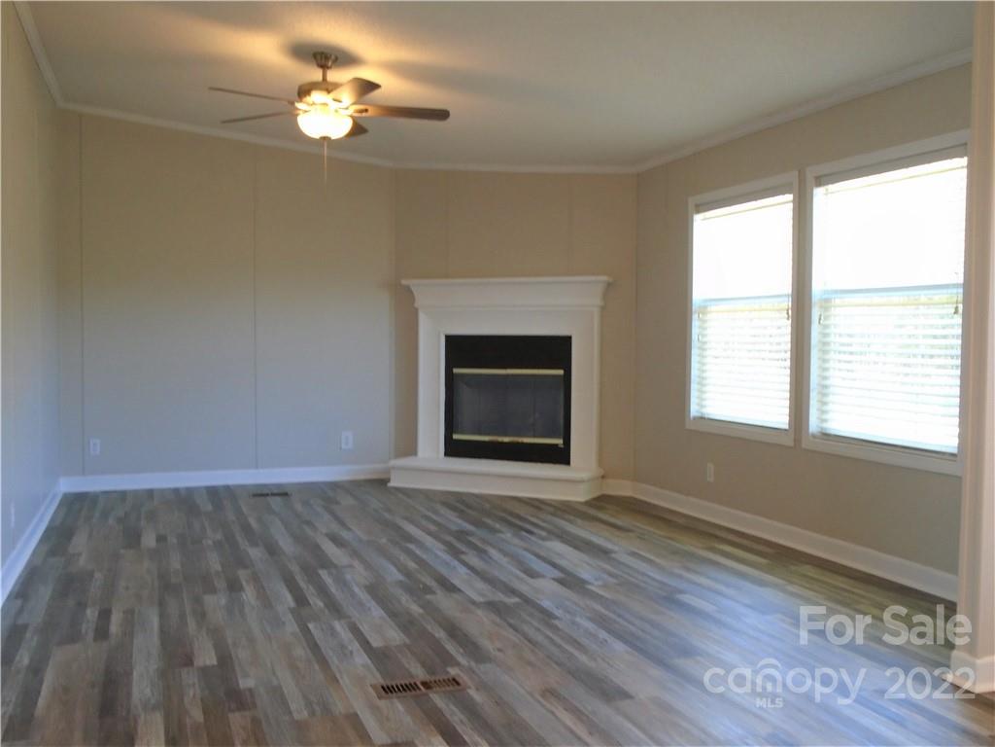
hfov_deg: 51.4
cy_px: 374
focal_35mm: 36
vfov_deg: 39.7
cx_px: 498
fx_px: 1035
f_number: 3.8
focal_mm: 6.4
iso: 200
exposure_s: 1/30
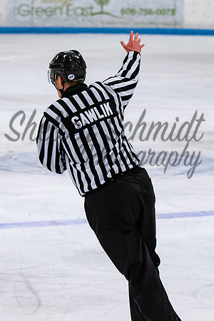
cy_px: 117
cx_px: 104
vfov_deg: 6.7
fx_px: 2731
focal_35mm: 306
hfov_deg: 4.5
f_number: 3.5
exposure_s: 1/800
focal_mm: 105
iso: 1100
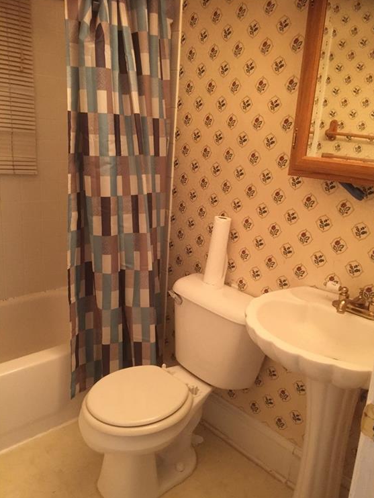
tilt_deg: -15.8
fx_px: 432
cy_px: 254
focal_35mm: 30
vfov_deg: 59.9
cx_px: 190
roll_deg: -3.0
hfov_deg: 46.8
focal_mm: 4.15
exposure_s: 1/15
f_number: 2.2
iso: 250
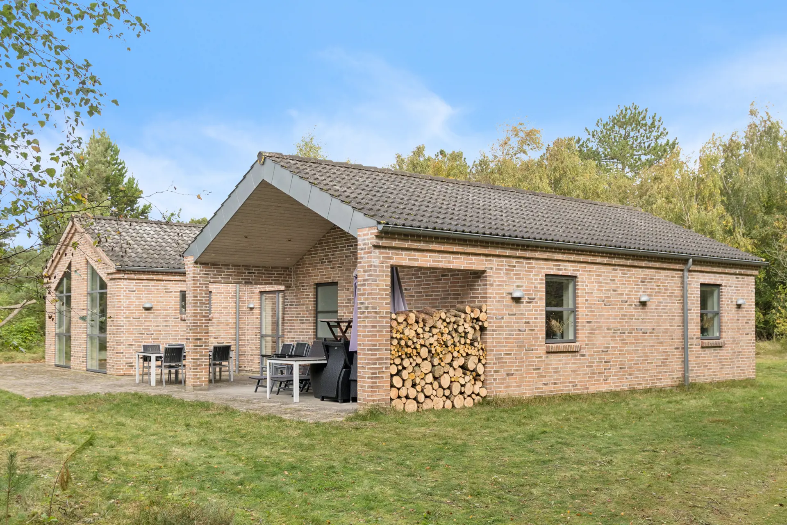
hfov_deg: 57.2
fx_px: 721
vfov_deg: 40.0
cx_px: 394
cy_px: 262
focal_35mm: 33
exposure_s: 1/250
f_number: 6.3
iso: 250
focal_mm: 22
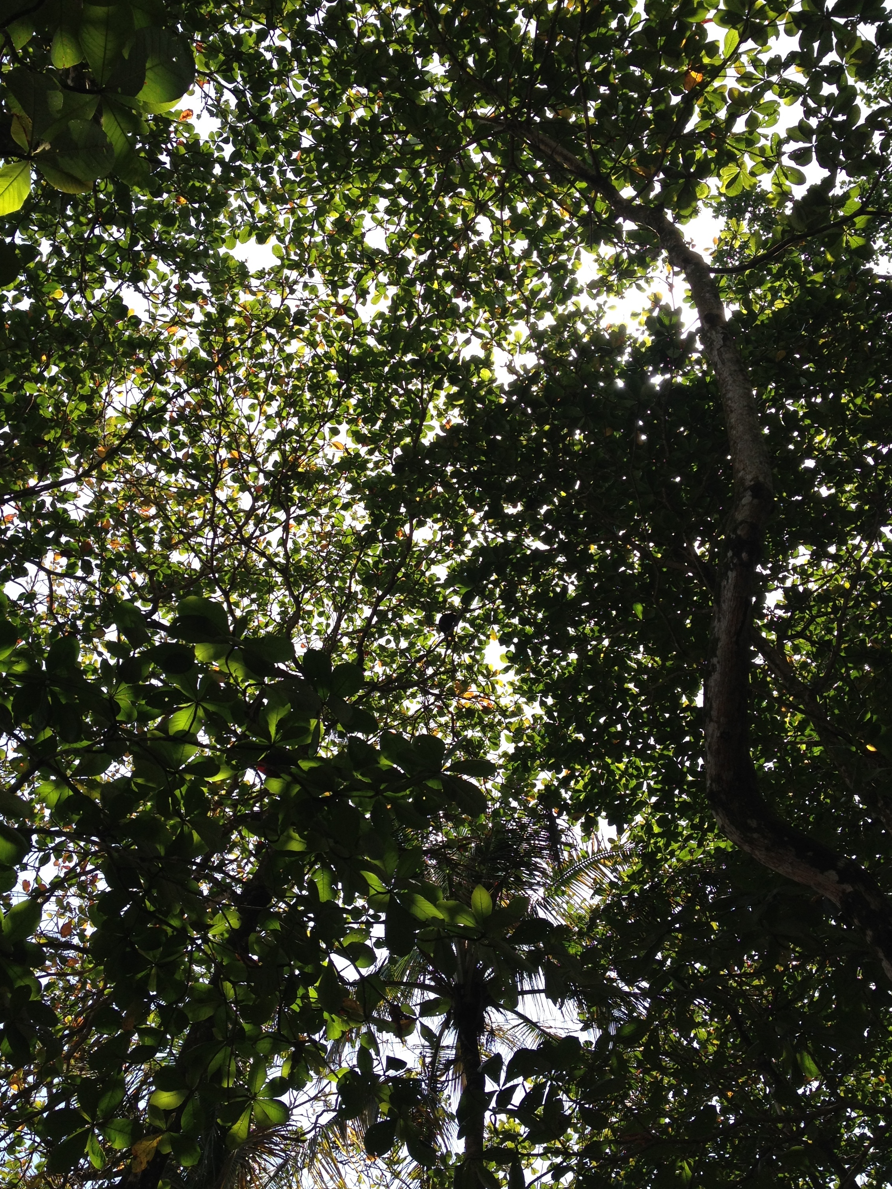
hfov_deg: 37.7
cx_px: 420
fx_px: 1305
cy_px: 600
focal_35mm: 38
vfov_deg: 49.0
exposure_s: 1/824
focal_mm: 4.28
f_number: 2.4
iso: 50
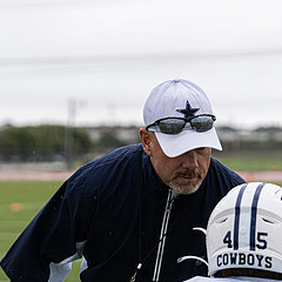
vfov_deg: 8.4
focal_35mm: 207
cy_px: 220
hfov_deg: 8.4
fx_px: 1908
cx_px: 79
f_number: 3.5
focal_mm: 86
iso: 250
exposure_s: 1/1250
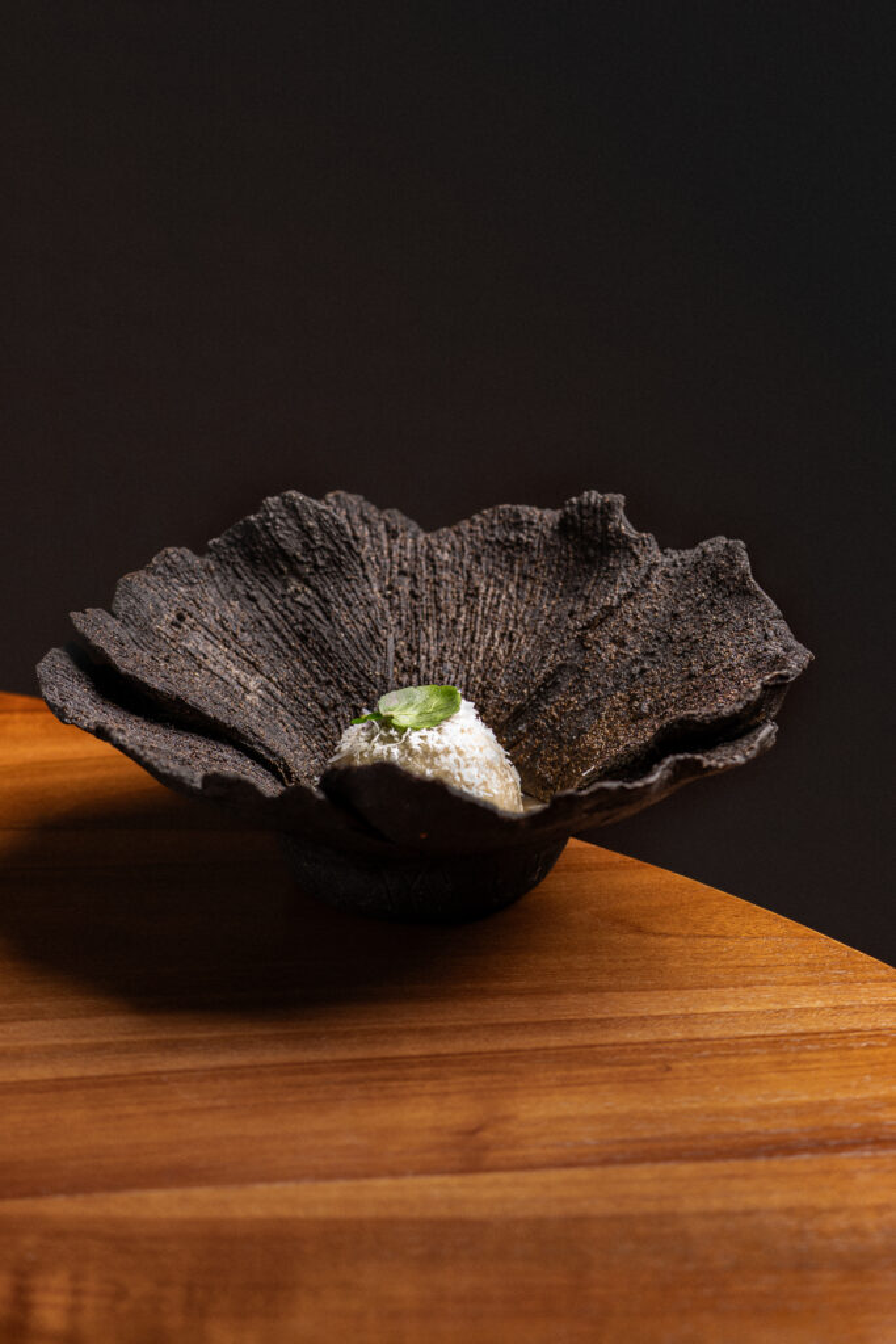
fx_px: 5038
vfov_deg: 15.2
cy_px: 672
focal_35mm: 135
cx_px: 448
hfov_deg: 10.2
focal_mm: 90
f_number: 4
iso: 125
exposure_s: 1/200
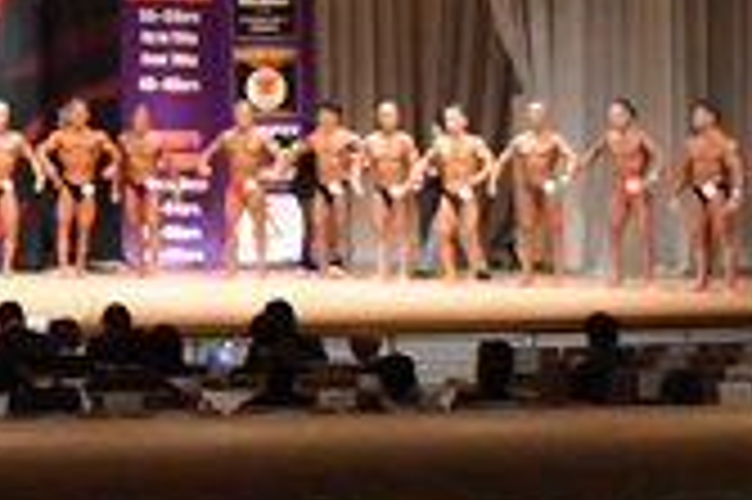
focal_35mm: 130
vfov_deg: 10.5
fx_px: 2713
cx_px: -308
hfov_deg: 14.9
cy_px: 34
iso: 14400
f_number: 5.6
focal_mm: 28
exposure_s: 1/400
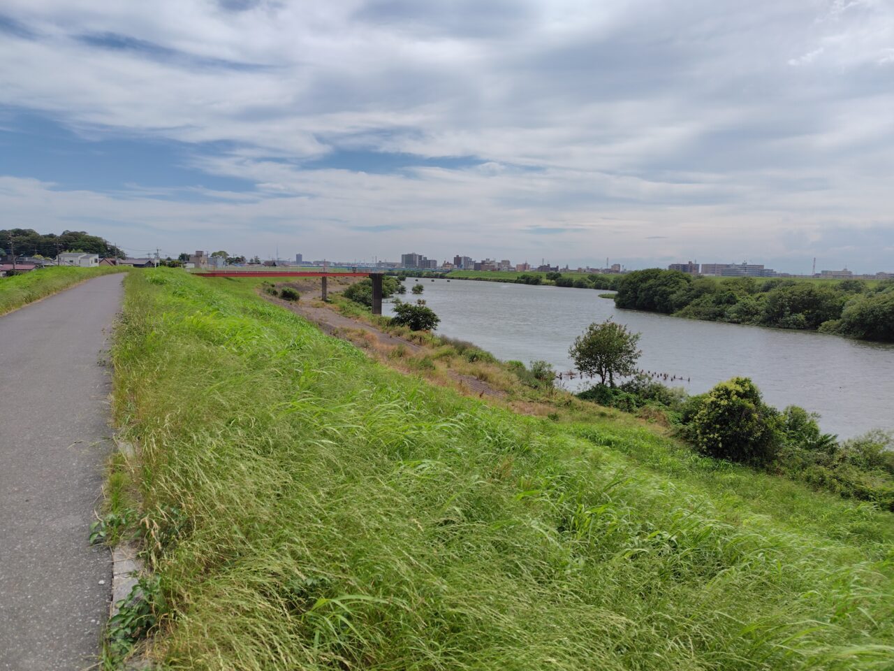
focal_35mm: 23
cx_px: 447
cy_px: 336
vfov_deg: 58.9
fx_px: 594
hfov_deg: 73.9
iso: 50
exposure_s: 1/3088
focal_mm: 5.6
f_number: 1.9
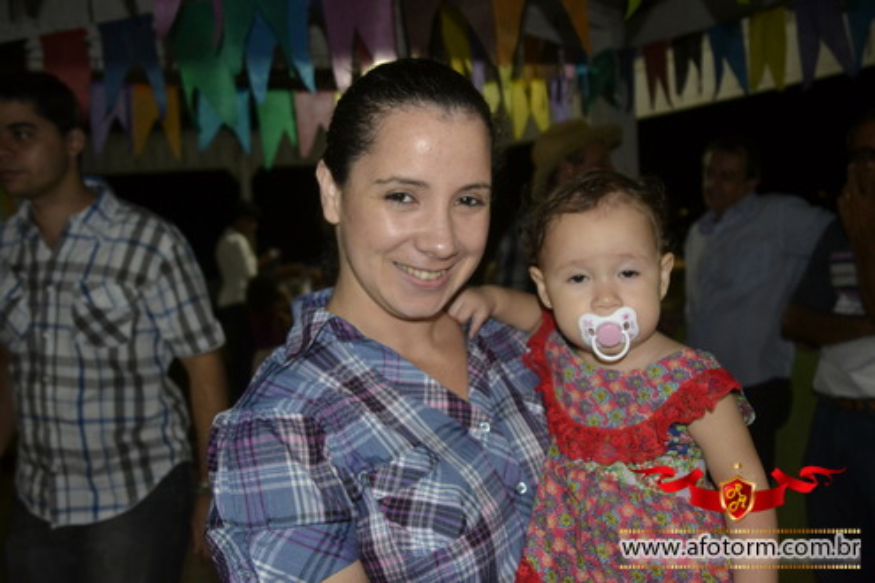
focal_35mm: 33
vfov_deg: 40.0
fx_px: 802
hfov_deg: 57.2
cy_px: 292
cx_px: 438
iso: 1100
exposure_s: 1/60
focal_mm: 22
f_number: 3.8
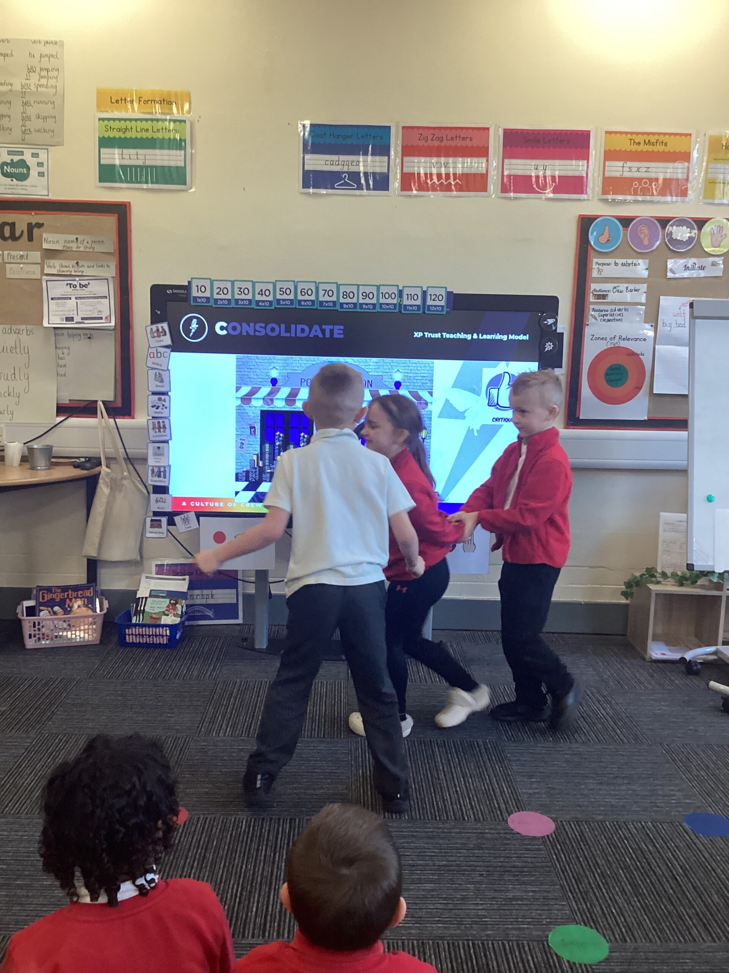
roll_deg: -1.6
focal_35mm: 31
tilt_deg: -9.2
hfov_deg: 45.4
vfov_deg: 58.4
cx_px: 364
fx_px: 870
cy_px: 486
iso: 160
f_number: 2.4
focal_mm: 3.3
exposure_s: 1/60
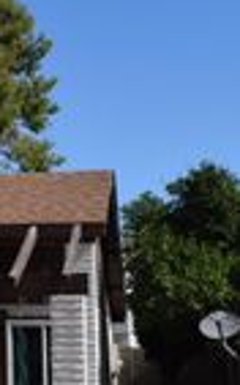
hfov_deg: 9.3
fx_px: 1247
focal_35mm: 119
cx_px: -417
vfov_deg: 17.5
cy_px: 187
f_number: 10
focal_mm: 22
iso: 100
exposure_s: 1/200
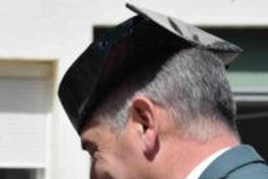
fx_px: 2972
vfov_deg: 3.4
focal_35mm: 399
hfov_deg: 5.2
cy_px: 313
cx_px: 8
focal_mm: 70
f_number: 6.3
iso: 100
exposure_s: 1/640
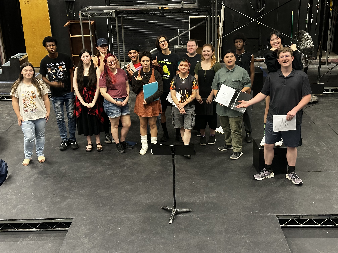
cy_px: 126
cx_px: 169
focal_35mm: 48
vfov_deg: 30.3
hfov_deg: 39.7
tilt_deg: -19.1
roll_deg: +1.8
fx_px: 469
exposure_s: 1/30
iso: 640
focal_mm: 6.86
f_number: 1.78
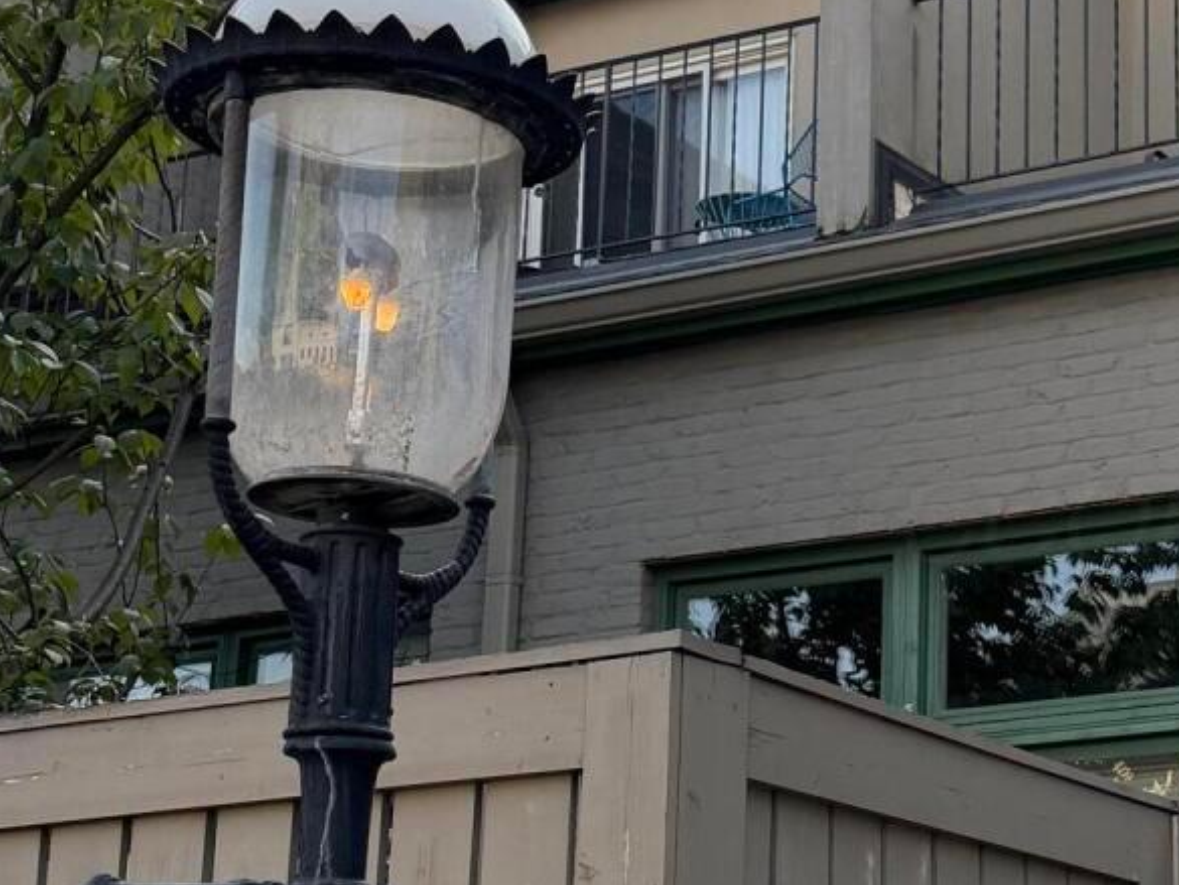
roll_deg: +0.8
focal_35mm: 82
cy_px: 522
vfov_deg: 18.0
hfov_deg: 22.8
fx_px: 2793
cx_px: 1203
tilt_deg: +16.3
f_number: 1.78
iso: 100
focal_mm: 6.76
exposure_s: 1/3145
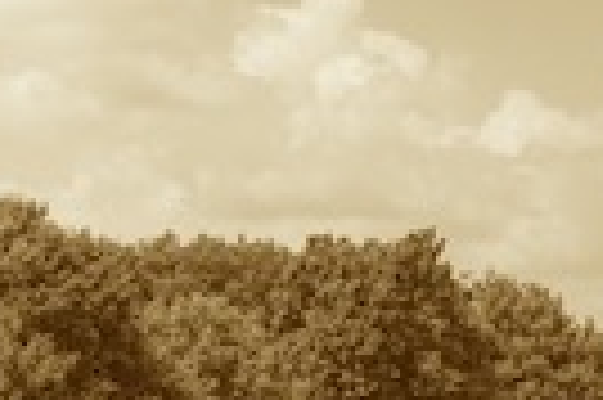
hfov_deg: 8.9
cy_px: 249
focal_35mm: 222
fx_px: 3714
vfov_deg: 6.2
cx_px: -428
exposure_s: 1/350
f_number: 6.7
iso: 400
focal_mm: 55
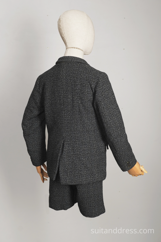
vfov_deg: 41.1
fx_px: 322
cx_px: 80
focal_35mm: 48
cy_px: 121
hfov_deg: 28.1
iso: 400
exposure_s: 1/30
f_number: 7.1
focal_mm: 32
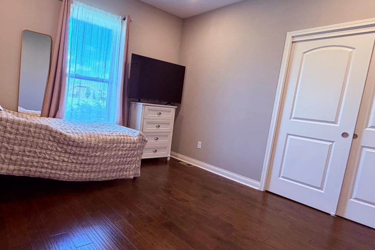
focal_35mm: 22
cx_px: 137
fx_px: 229
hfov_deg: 77.0
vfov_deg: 57.2
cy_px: 127
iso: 400
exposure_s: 1/60
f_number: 2.2
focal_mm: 2.22
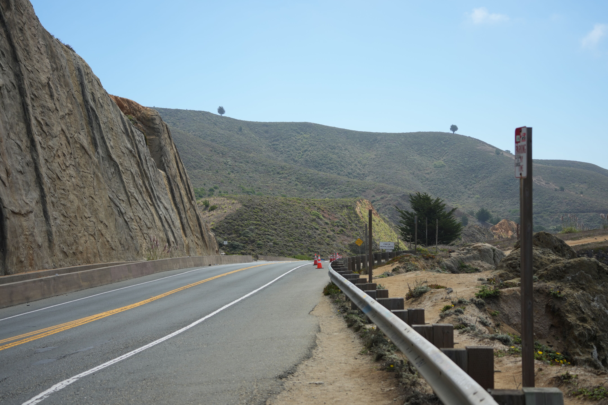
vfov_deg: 26.5
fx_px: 861
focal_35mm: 51
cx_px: 304
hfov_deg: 38.9
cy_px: 202
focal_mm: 51
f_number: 4.5
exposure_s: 1/1250
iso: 200
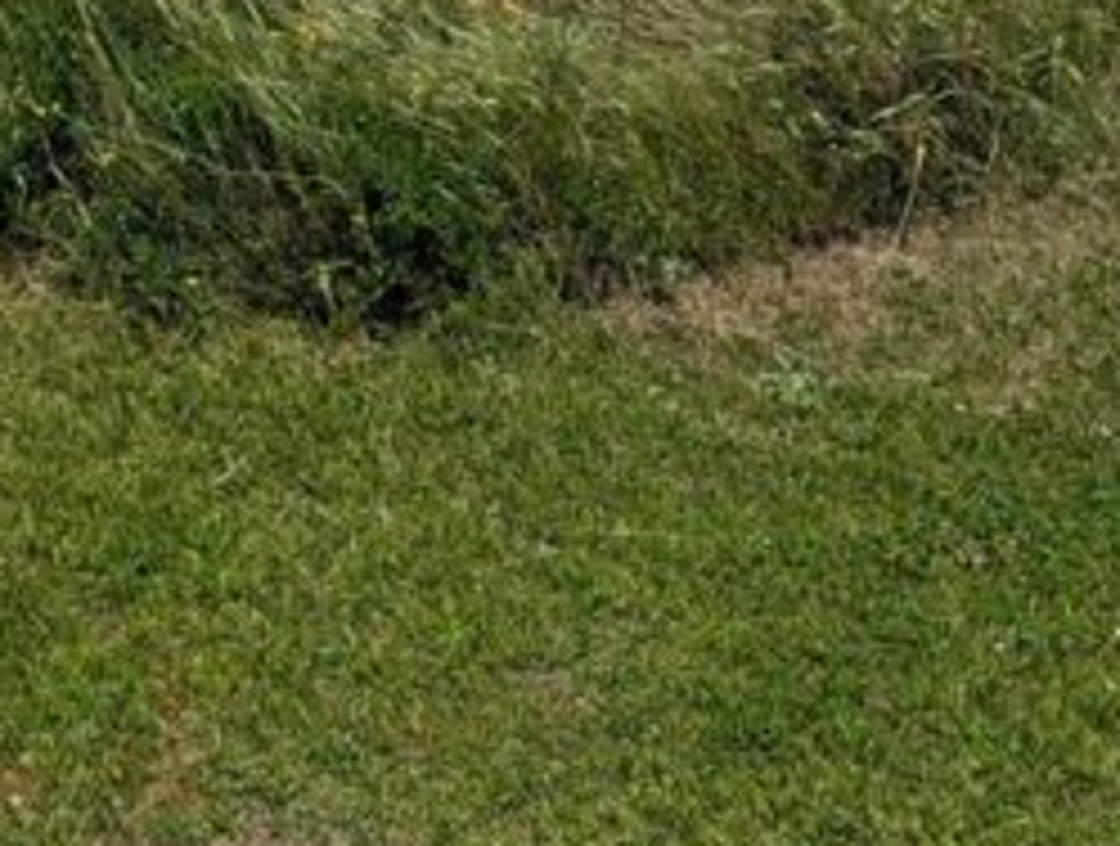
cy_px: -328
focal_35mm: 77
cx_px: -18
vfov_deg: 17.7
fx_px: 2497
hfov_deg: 24.1
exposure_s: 1/1025
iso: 19
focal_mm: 6.9
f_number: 1.68
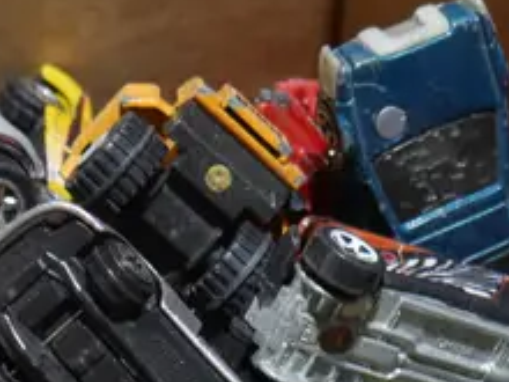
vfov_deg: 7.7
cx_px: 215
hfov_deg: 10.6
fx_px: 2735
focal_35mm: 186
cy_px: 710
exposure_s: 1/60
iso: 320
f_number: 4.4
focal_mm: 20
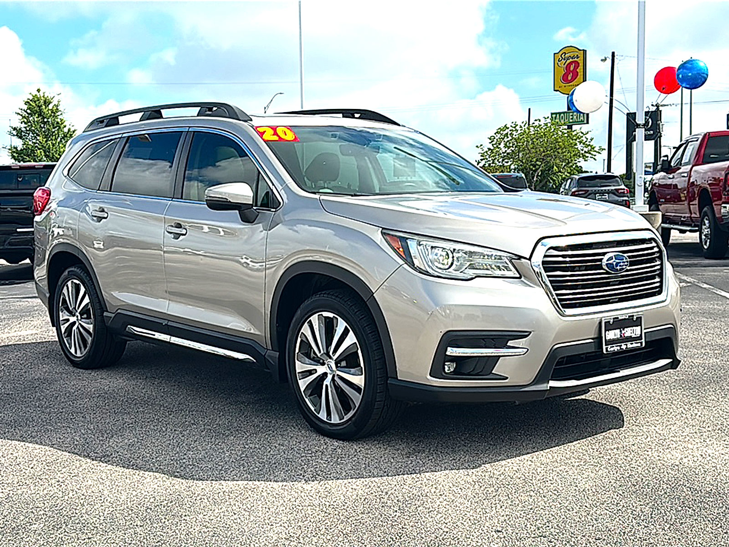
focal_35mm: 39
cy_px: 274
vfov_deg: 36.8
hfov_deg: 47.9
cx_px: 364
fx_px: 821
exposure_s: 1/5291
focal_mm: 6.86
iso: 80
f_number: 1.78
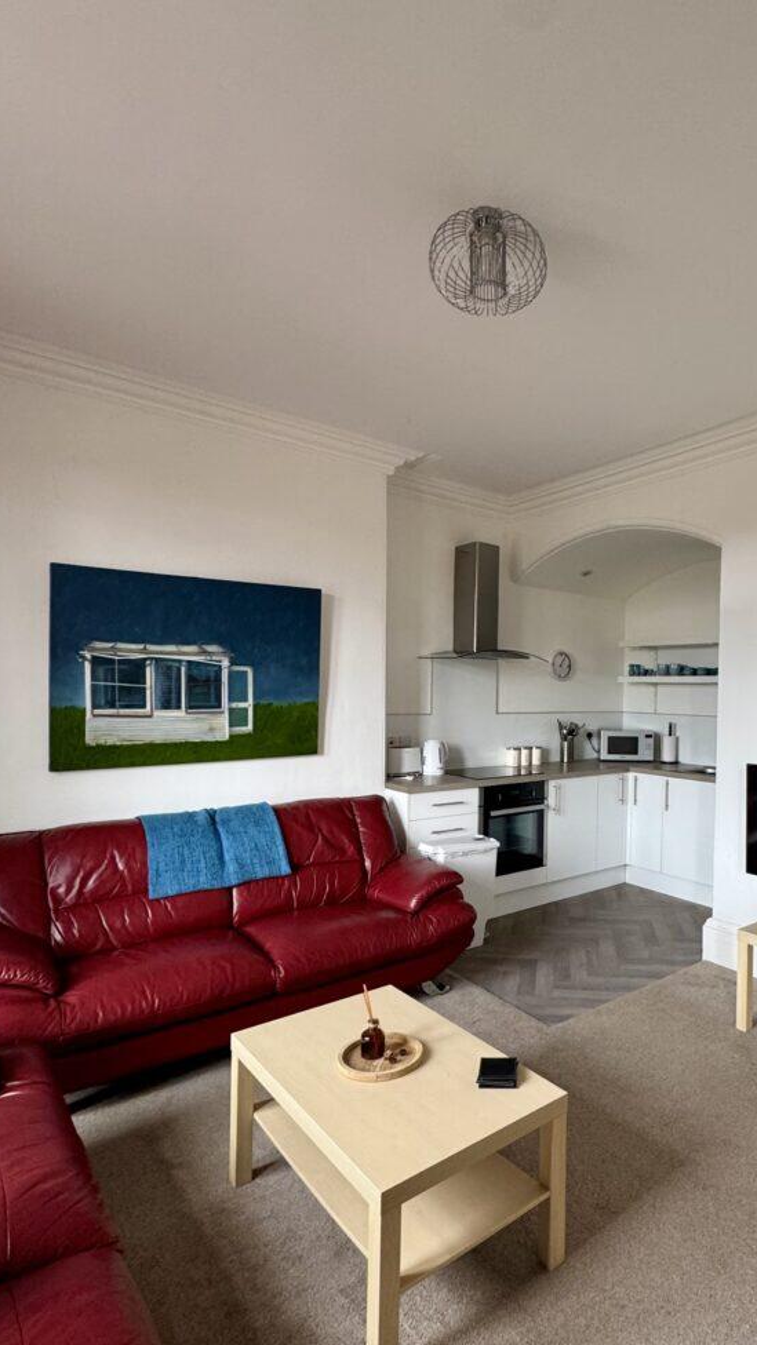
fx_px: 571
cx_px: 472
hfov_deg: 66.1
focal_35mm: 16
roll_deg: -1.7
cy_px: 684
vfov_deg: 99.4
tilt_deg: +0.5
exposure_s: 1/99
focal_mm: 2.22
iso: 200
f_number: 2.2
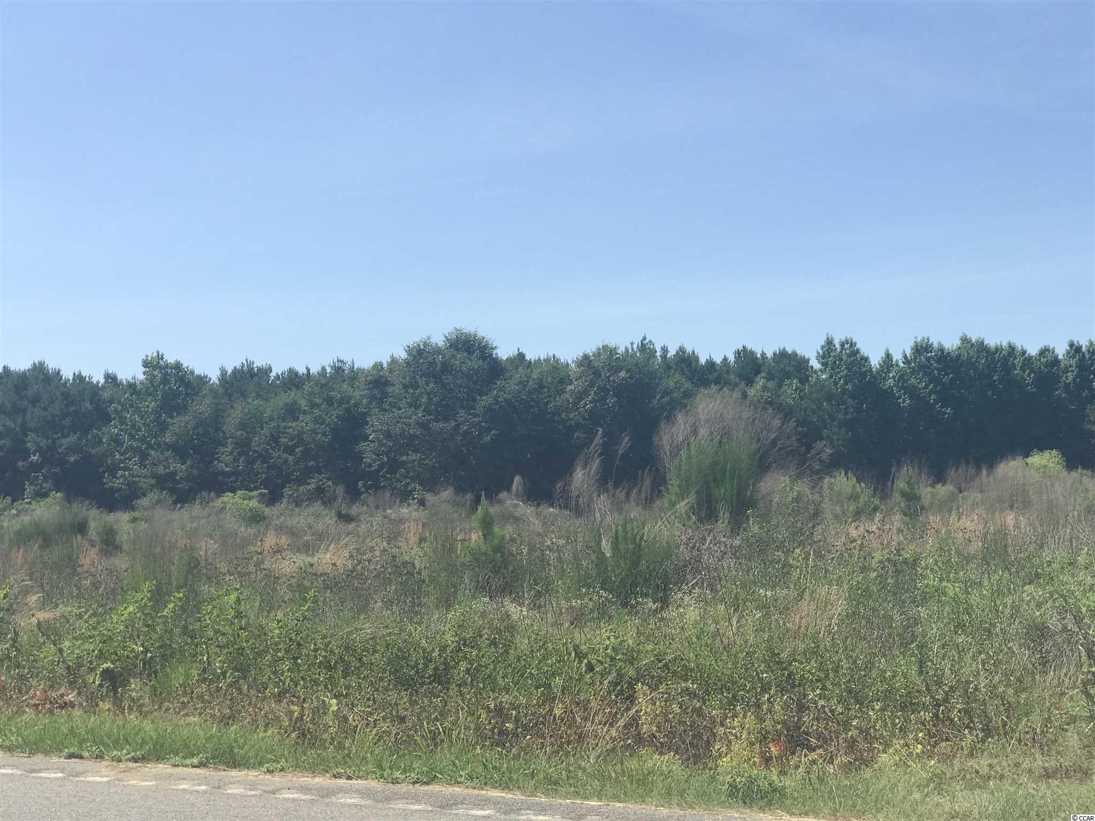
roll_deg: +2.1
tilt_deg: +2.7
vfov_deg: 25.7
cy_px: 410
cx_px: 548
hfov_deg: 33.8
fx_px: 1803
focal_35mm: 57
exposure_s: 1/1100
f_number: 2.8
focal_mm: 6.6
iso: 20
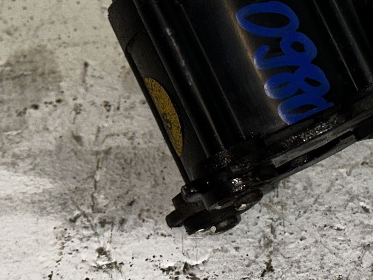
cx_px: 322
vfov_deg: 11.9
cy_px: 14
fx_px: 1336
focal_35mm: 124
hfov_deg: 15.7
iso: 40
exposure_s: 1/361
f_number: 1.78
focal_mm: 6.86
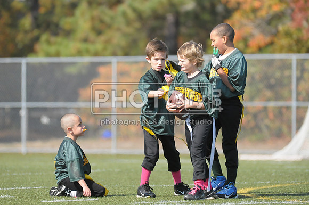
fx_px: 3343
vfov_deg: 3.5
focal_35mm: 390
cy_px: 102
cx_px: 154
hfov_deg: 5.3
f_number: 4
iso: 1600
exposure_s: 1/6400
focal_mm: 260
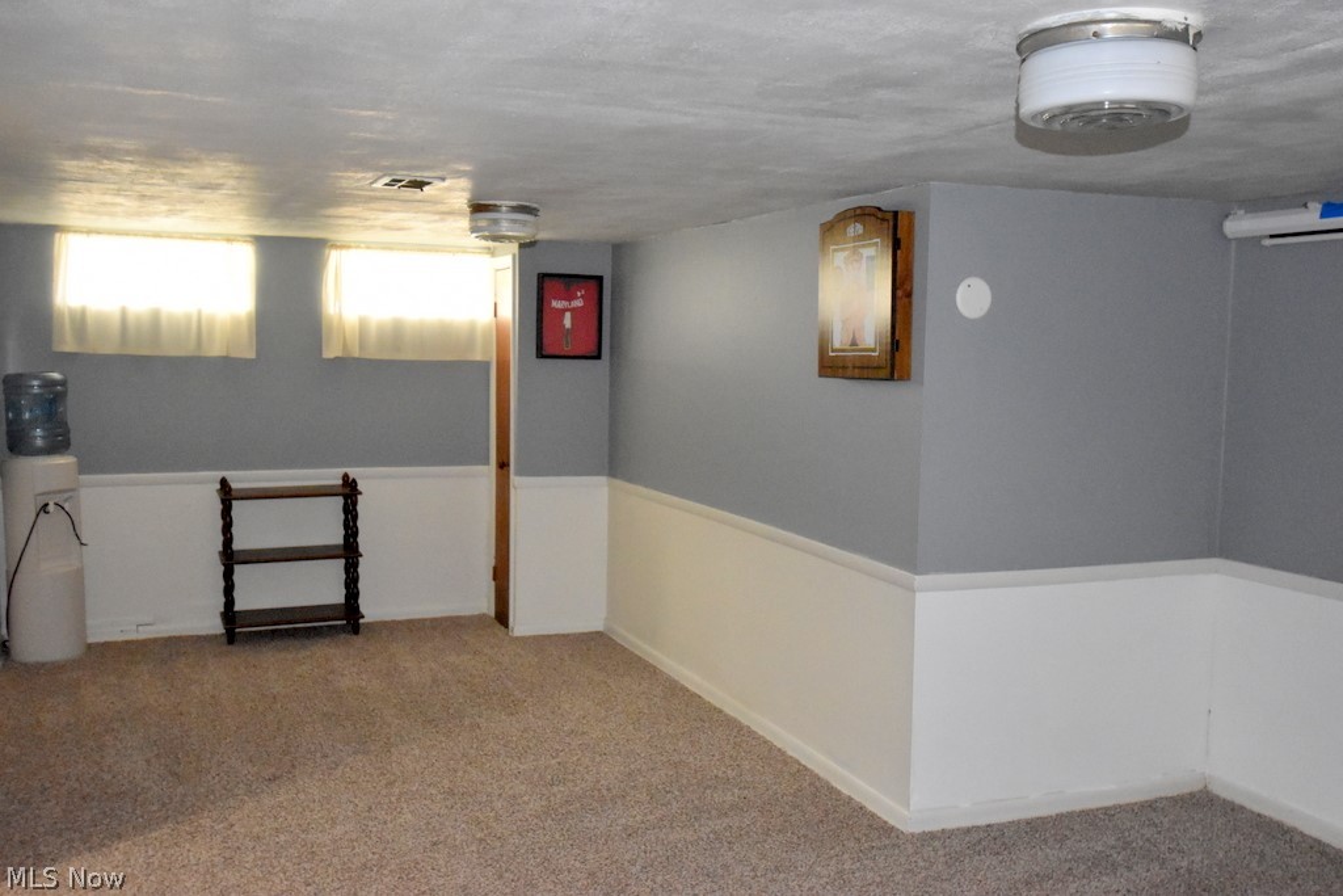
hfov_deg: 53.1
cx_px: 672
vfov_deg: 36.9
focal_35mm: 36
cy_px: 448
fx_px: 1343
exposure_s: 1/60
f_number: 4.5
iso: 5000
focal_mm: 24
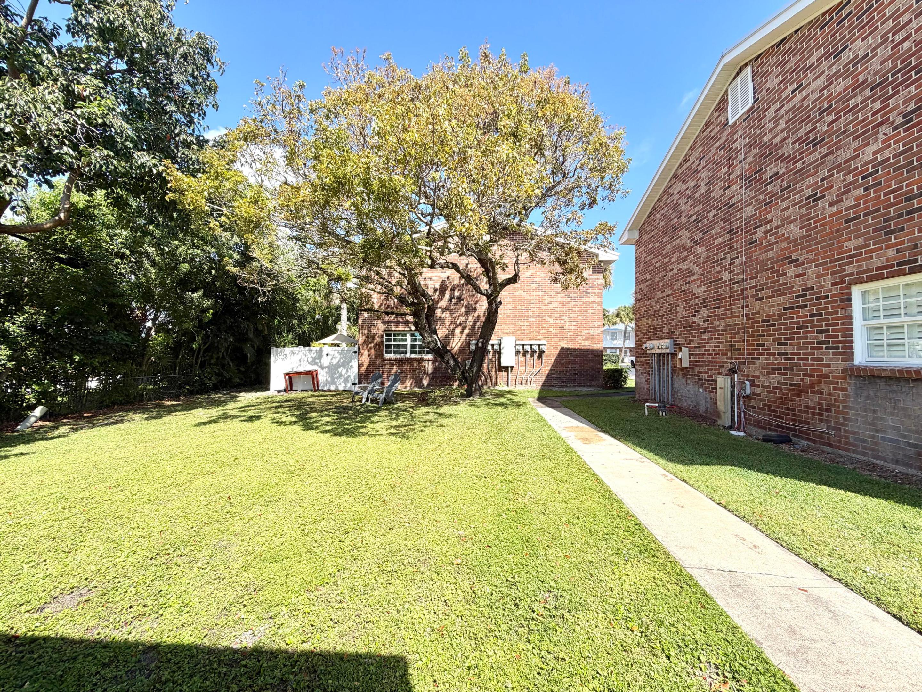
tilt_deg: +1.8
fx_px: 373
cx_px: 461
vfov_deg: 85.7
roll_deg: -0.3
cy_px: 346
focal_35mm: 14
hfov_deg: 102.1
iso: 32
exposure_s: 1/770
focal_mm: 2.22
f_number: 2.2
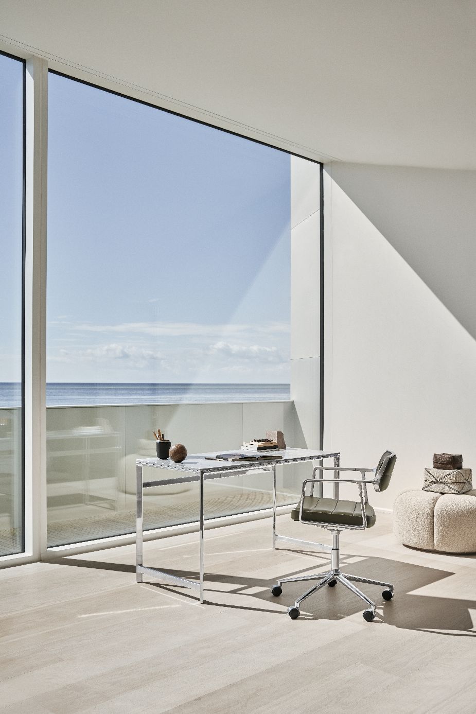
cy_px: 357
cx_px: 238
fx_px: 688
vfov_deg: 54.8
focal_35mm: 35
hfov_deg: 38.2
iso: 320
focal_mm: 34.7
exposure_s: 1/400
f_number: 8
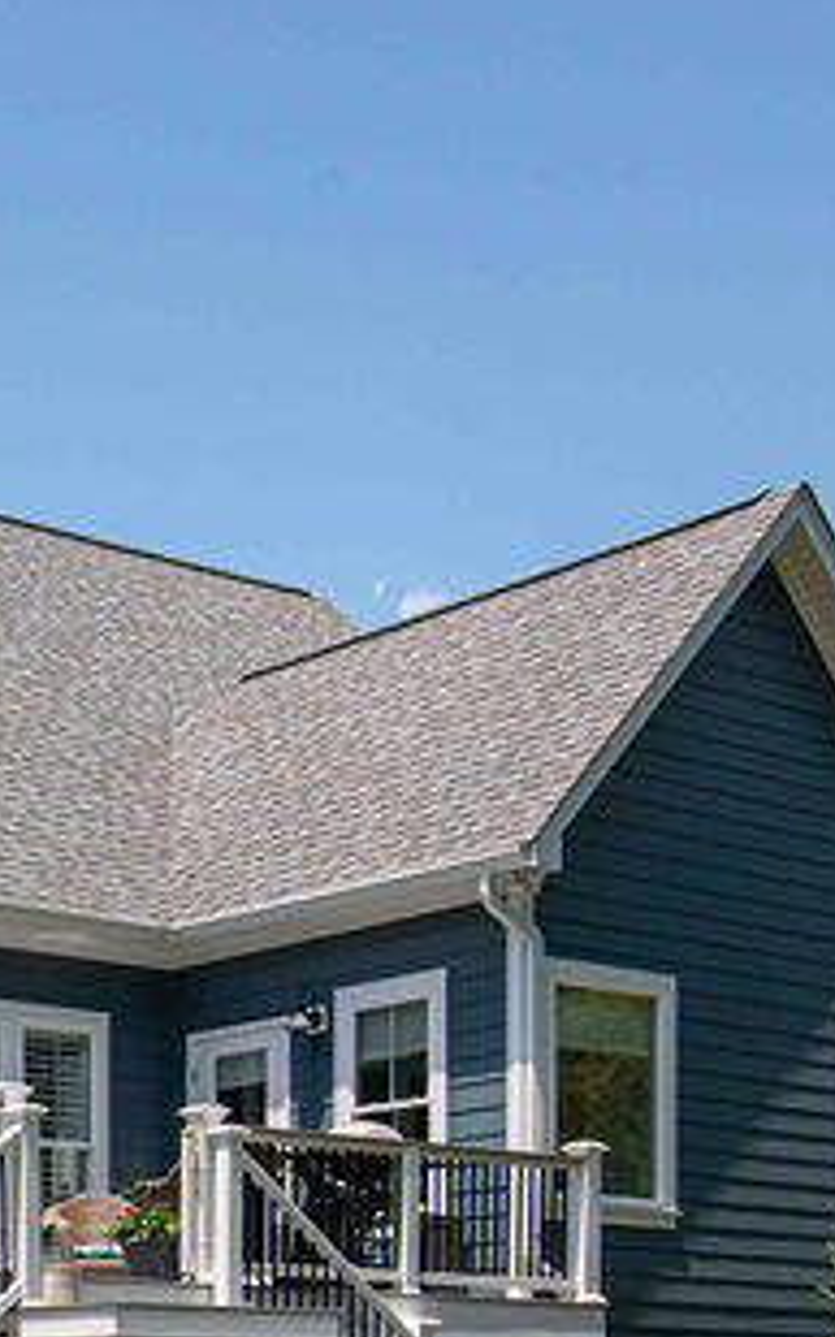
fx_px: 2623
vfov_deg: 26.6
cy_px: 1422
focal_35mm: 72
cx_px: -432
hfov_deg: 16.4
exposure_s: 1/640
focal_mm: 21
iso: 320
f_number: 8
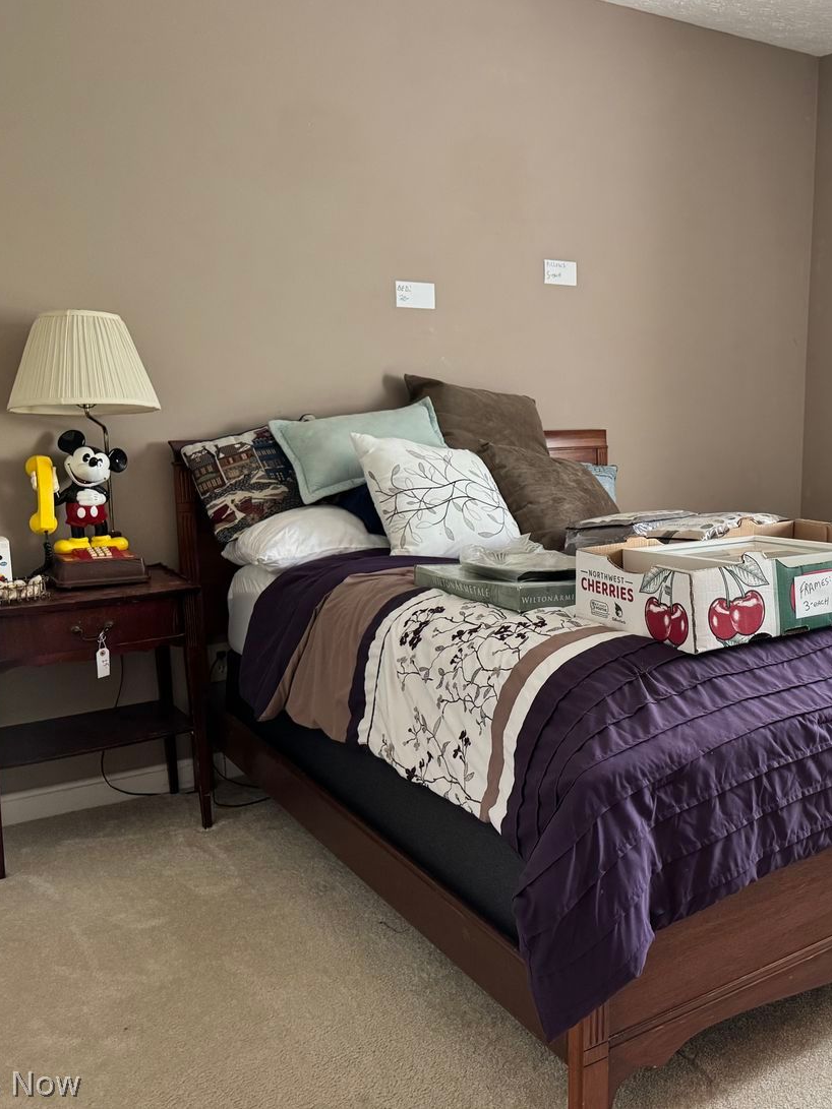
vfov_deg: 55.3
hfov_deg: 40.8
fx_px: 1058
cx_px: 688
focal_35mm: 33
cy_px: 538
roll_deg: -2.0
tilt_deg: -10.4
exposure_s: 1/60
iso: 320
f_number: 1.78
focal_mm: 6.76
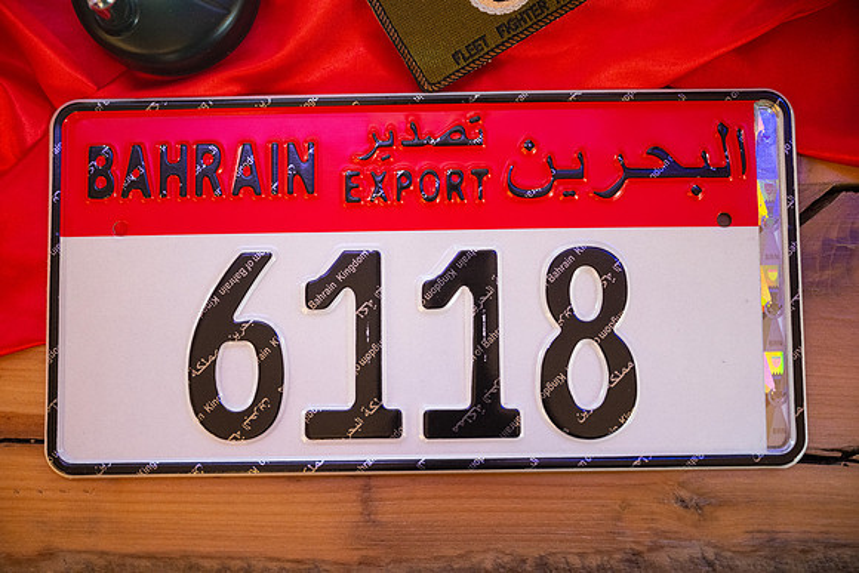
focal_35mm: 58
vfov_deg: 23.4
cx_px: 430
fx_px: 1384
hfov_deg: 34.5
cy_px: 286
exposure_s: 1/160
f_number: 2.8
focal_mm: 58
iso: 2500
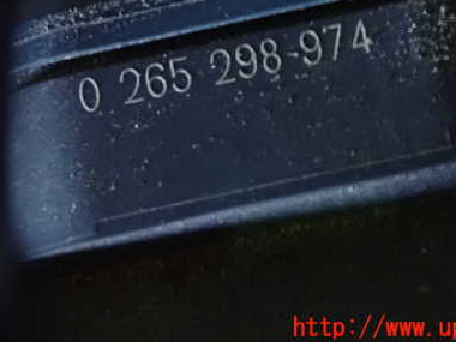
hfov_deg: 14.2
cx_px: 204
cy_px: 73
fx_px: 1831
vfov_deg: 10.6
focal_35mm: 139
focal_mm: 15.66
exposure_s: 1/6
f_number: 4.5
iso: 1600
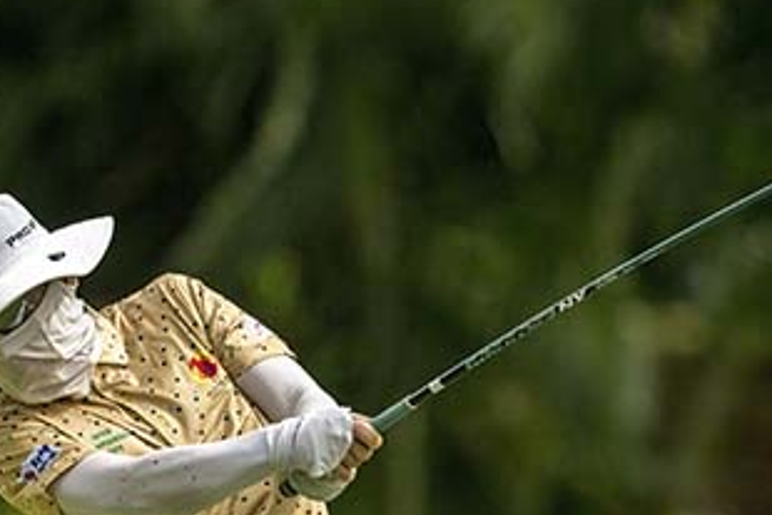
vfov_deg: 1.1
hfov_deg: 1.7
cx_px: 261
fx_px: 26581
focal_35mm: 1239
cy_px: 684
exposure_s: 1/8000
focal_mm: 400
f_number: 3.5
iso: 400
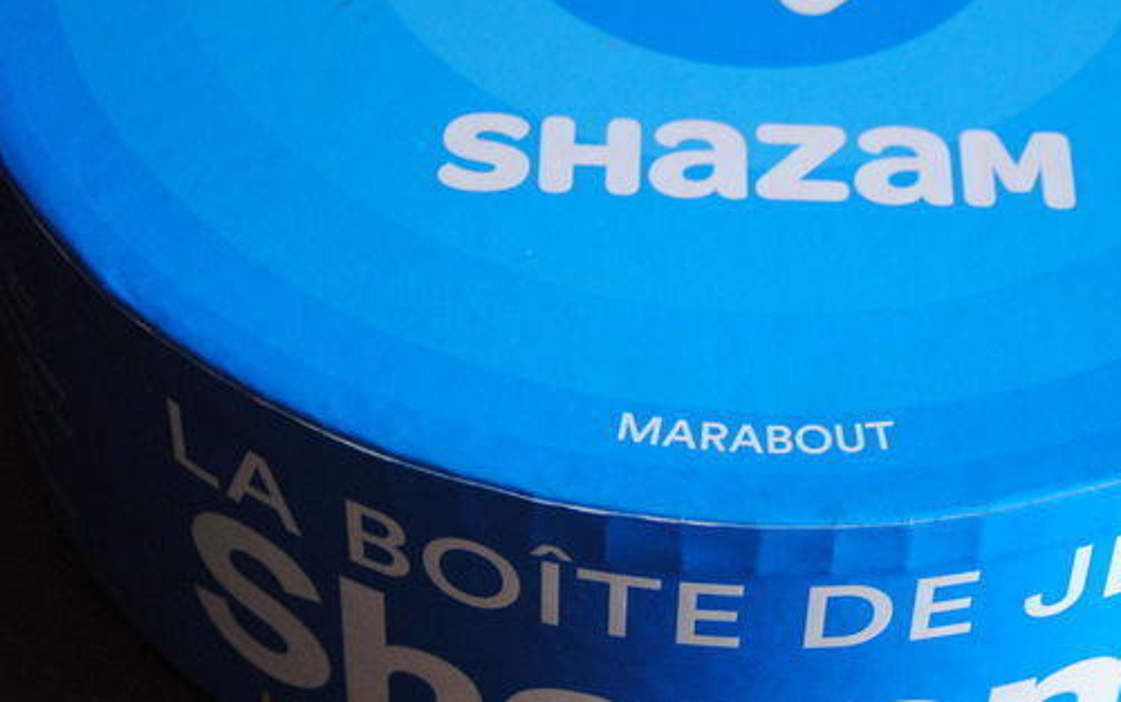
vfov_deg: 12.6
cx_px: 744
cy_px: 192
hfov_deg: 19.9
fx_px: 3179
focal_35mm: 104
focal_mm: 34
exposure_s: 1/30
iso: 720
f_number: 4.2
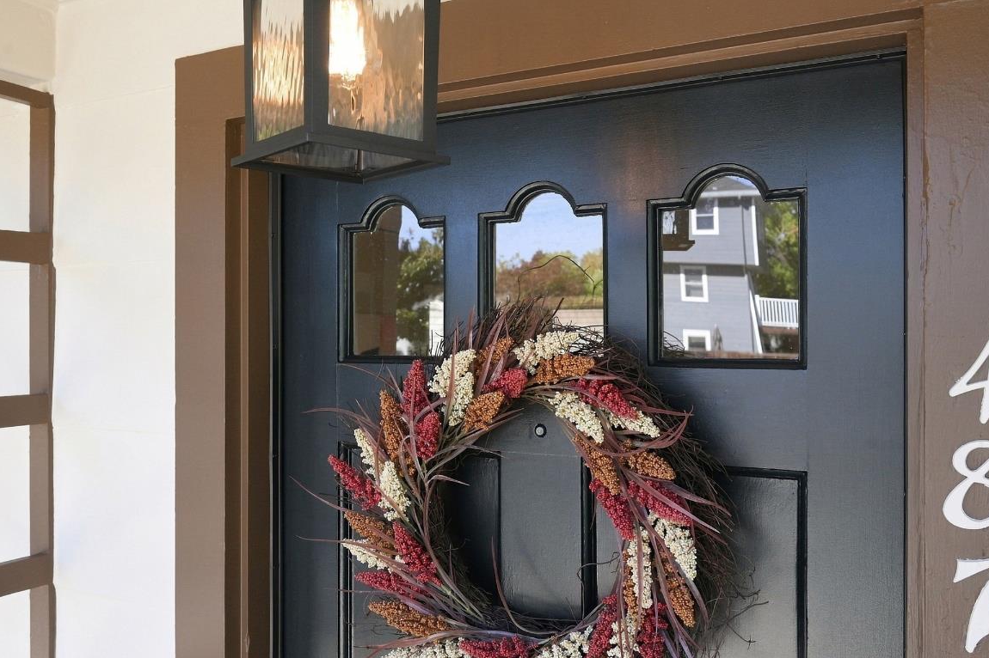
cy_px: 359
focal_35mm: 31
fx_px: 842
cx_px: 477
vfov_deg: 42.7
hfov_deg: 60.8
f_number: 8
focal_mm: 23.5
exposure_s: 1/500
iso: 2000
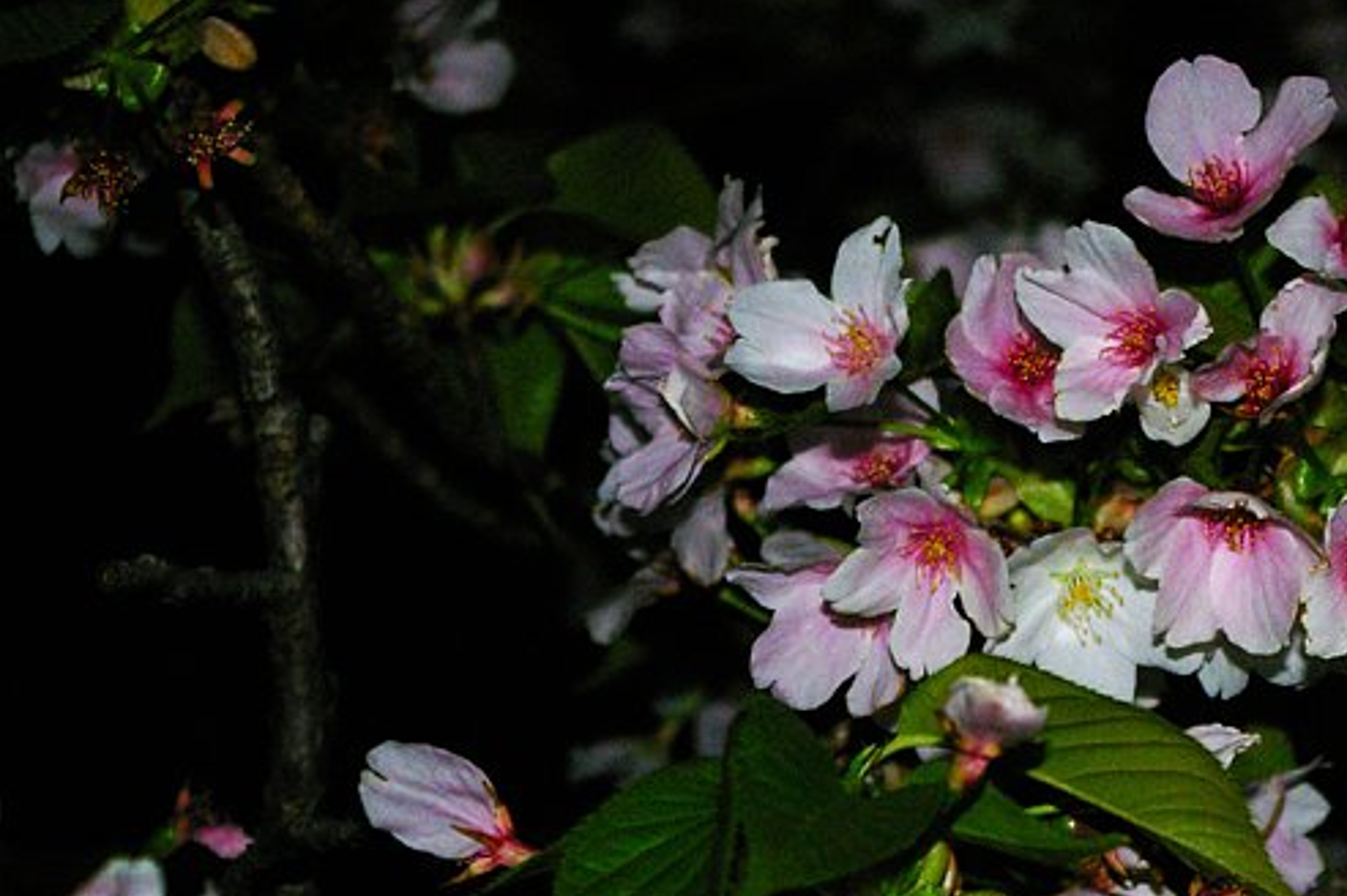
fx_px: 5003
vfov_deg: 10.2
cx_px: 1003
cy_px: 593
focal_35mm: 134
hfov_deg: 15.3
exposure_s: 1/60
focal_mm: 55
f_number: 5.6
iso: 1600
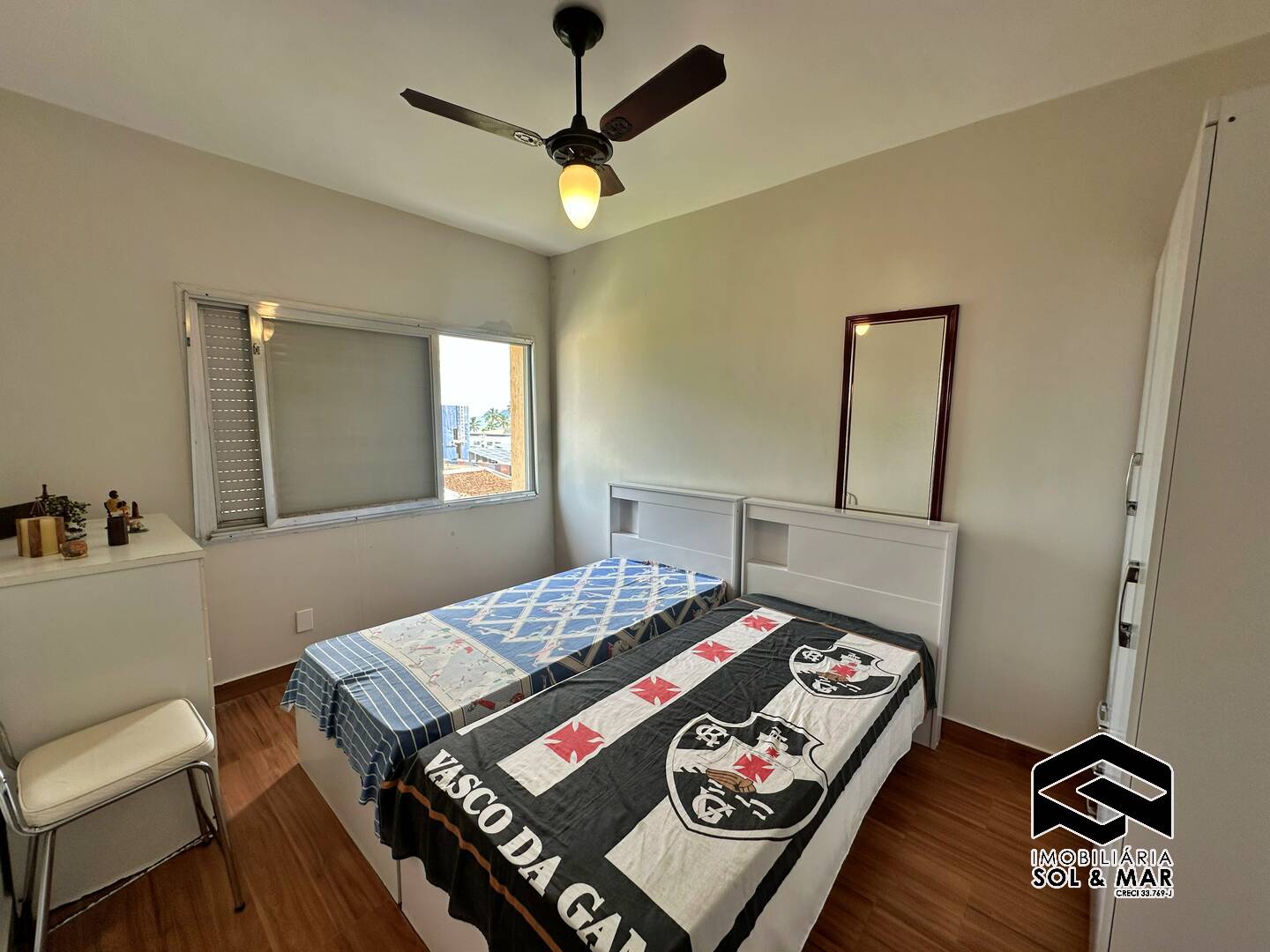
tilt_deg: -6.4
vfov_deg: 85.7
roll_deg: -0.9
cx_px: 635
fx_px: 514
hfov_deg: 102.1
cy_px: 476
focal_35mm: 14
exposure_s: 1/120
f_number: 2.2
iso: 50
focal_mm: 2.22
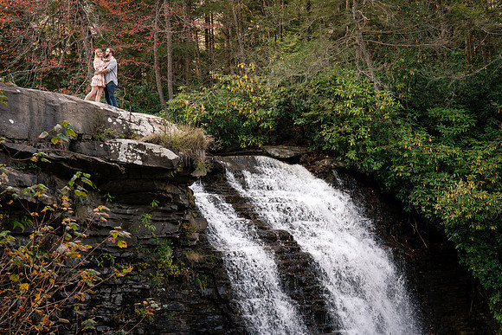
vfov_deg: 19.5
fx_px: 976
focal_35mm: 70
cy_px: 168
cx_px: 251
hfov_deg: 28.8
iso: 1250
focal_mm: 70
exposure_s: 1/200
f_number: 8
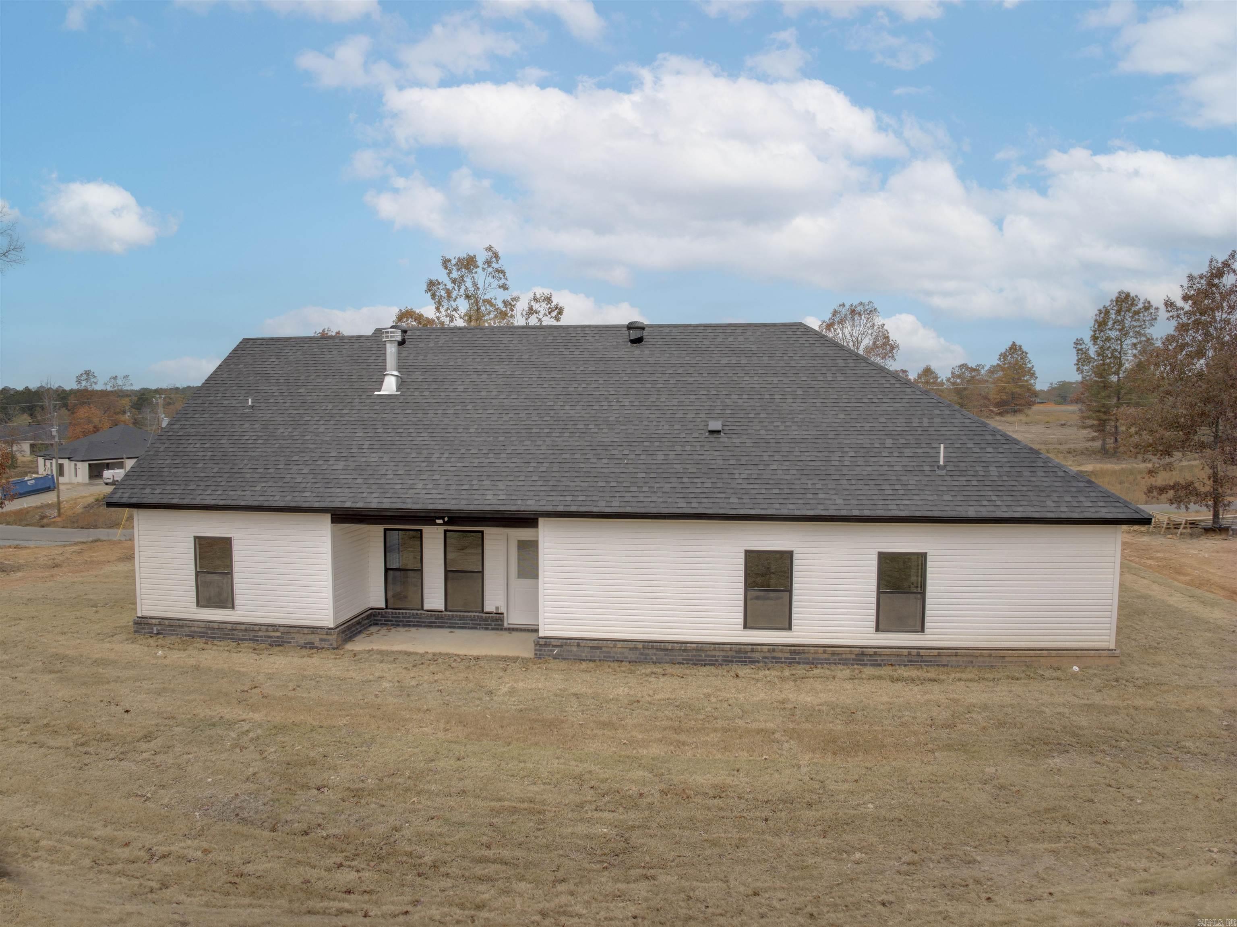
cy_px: 464
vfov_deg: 56.8
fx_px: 857
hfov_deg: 71.6
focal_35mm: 24
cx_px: 618
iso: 100
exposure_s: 1/30
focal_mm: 12.3
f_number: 5.6
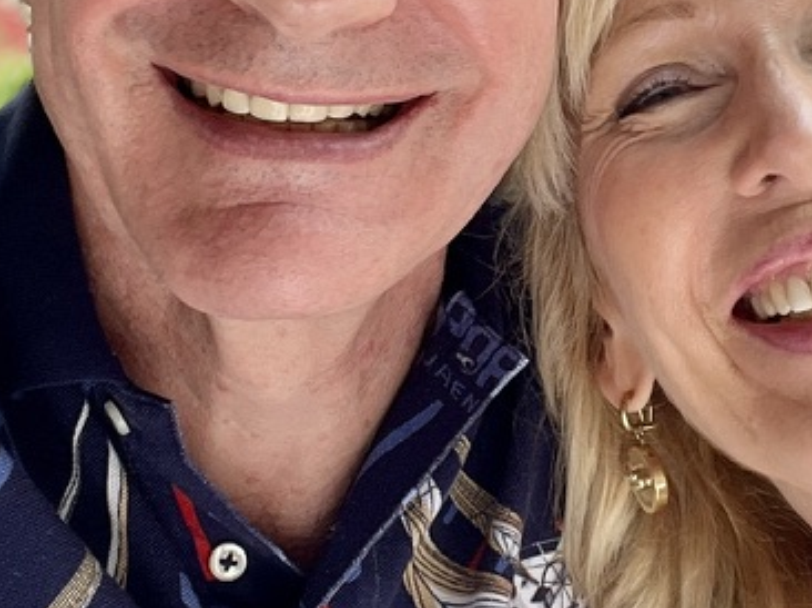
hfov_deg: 23.1
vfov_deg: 17.4
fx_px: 1969
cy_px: 91
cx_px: 603
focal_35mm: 84
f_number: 2.2
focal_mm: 2.71
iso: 32
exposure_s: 1/247
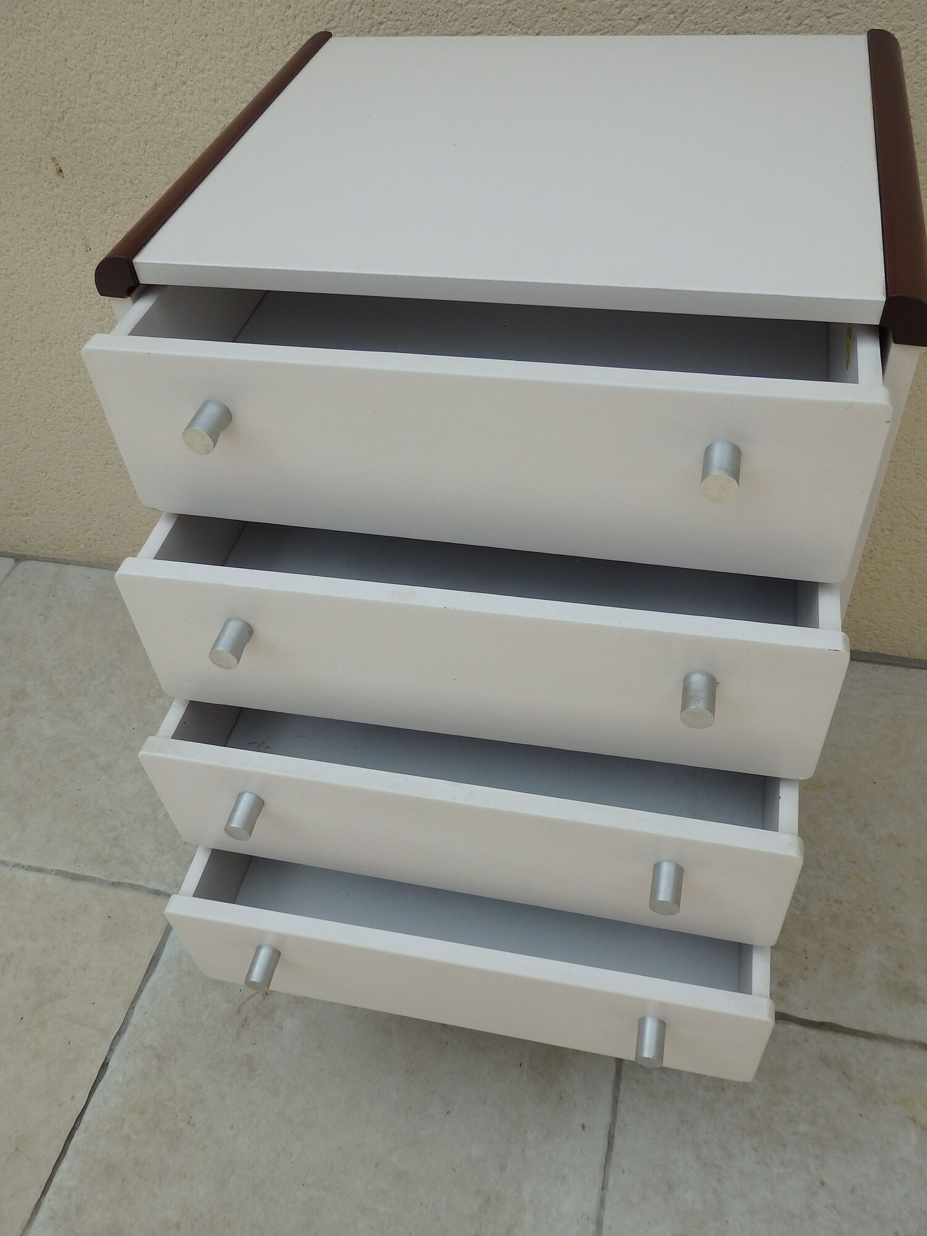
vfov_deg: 65.3
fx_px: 964
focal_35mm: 27
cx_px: 464
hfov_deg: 51.4
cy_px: 618
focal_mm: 5
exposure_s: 1/250
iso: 125
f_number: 9
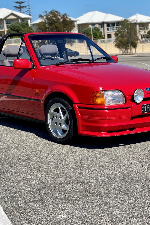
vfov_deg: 27.7
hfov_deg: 18.7
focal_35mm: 73
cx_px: 65
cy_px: 112
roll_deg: +5.5
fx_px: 456
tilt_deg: -8.9
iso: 20
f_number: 2
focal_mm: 6
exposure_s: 1/1916
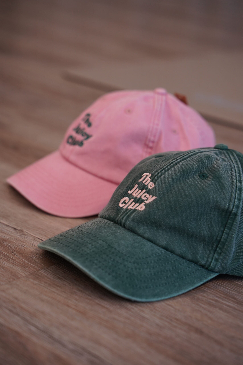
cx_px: 122
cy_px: 182
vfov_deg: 27.0
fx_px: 759
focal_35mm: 75
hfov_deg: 18.2
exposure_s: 1/160
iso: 1000
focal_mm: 75
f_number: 4
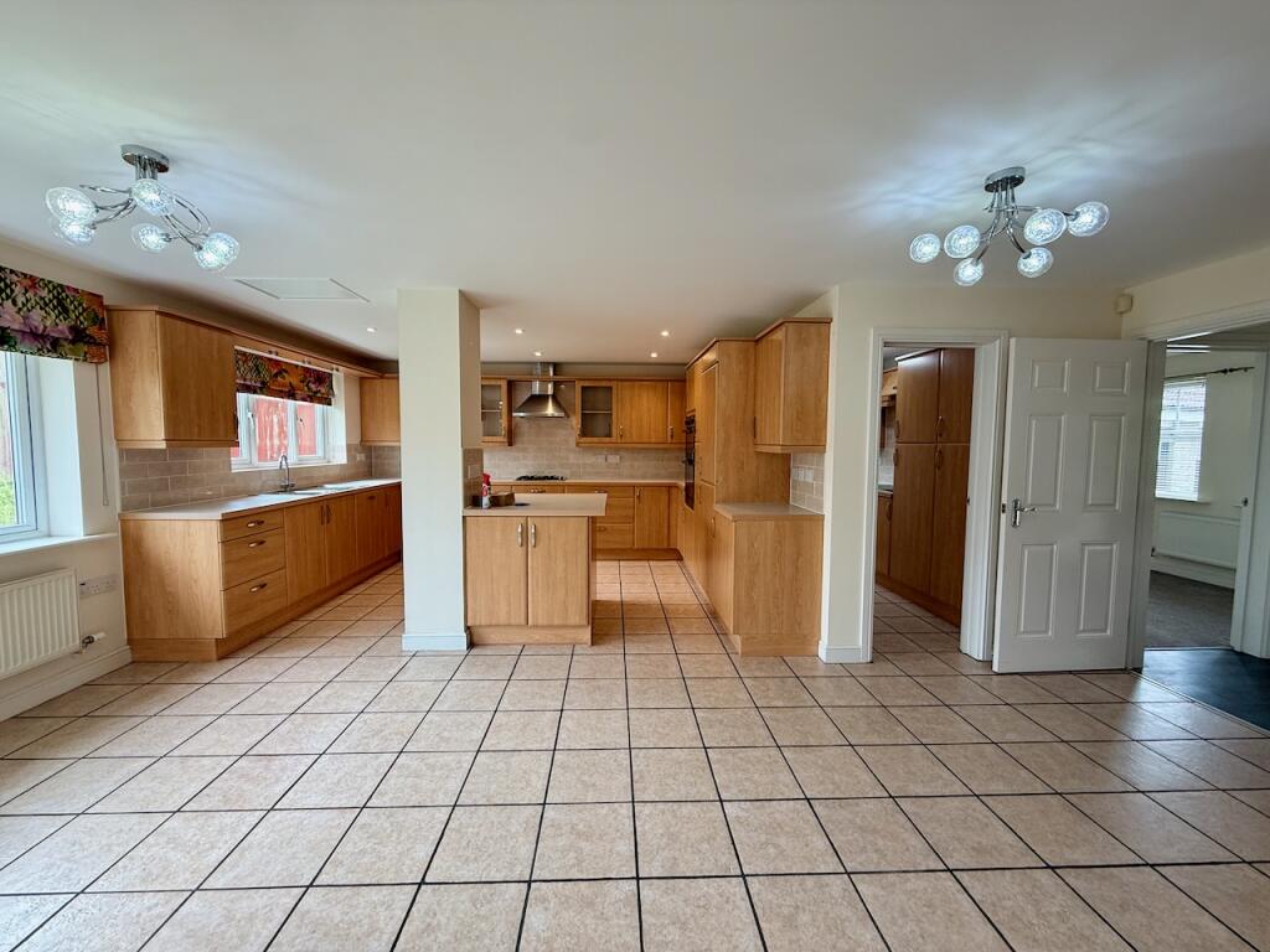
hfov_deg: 102.1
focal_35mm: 14
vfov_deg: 85.7
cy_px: 476
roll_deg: -0.6
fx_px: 514
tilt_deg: -2.8
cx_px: 635
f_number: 2.2
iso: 80
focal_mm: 2.22
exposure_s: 1/100
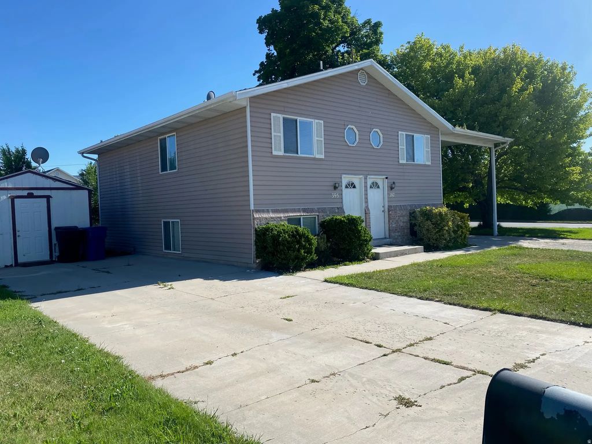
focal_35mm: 26
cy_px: 222
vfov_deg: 53.1
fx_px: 445
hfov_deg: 67.3
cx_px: 296
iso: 32
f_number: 1.8
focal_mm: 4.25
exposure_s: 1/2463
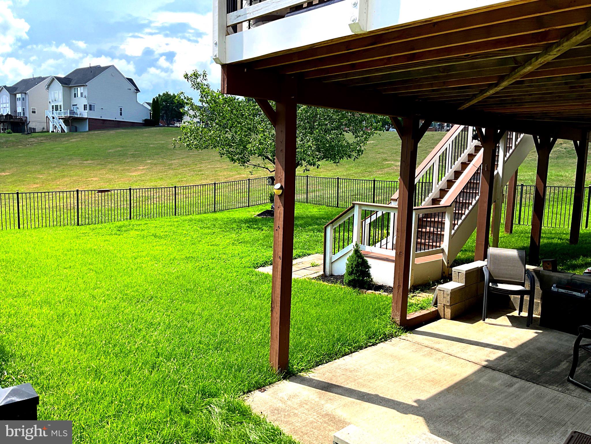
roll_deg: -2.0
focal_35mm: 29
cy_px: 222
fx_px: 495
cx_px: 296
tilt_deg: -7.6
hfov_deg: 61.7
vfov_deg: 48.2
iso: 25
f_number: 1.8
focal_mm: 3
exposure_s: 1/1221
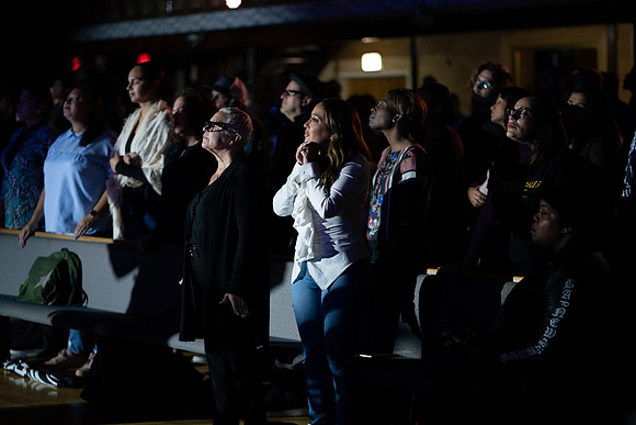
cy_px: 212
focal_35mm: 85
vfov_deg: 16.1
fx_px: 1502
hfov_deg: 23.9
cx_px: 318
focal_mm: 85
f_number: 1.8
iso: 2000
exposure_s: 1/400
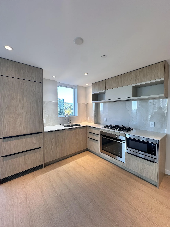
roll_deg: -0.9
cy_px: 114
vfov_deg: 102.1
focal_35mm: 14
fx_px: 92
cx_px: 85
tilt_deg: -3.4
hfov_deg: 85.7
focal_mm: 2.22
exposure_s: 1/120
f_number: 2.2
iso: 64
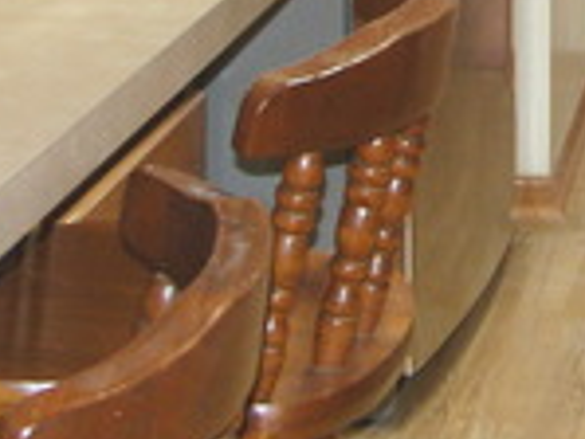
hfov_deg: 11.7
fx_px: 2757
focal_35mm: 163
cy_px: -404
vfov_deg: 8.7
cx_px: 817
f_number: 2.8
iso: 125
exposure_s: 1/40
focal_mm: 7.8
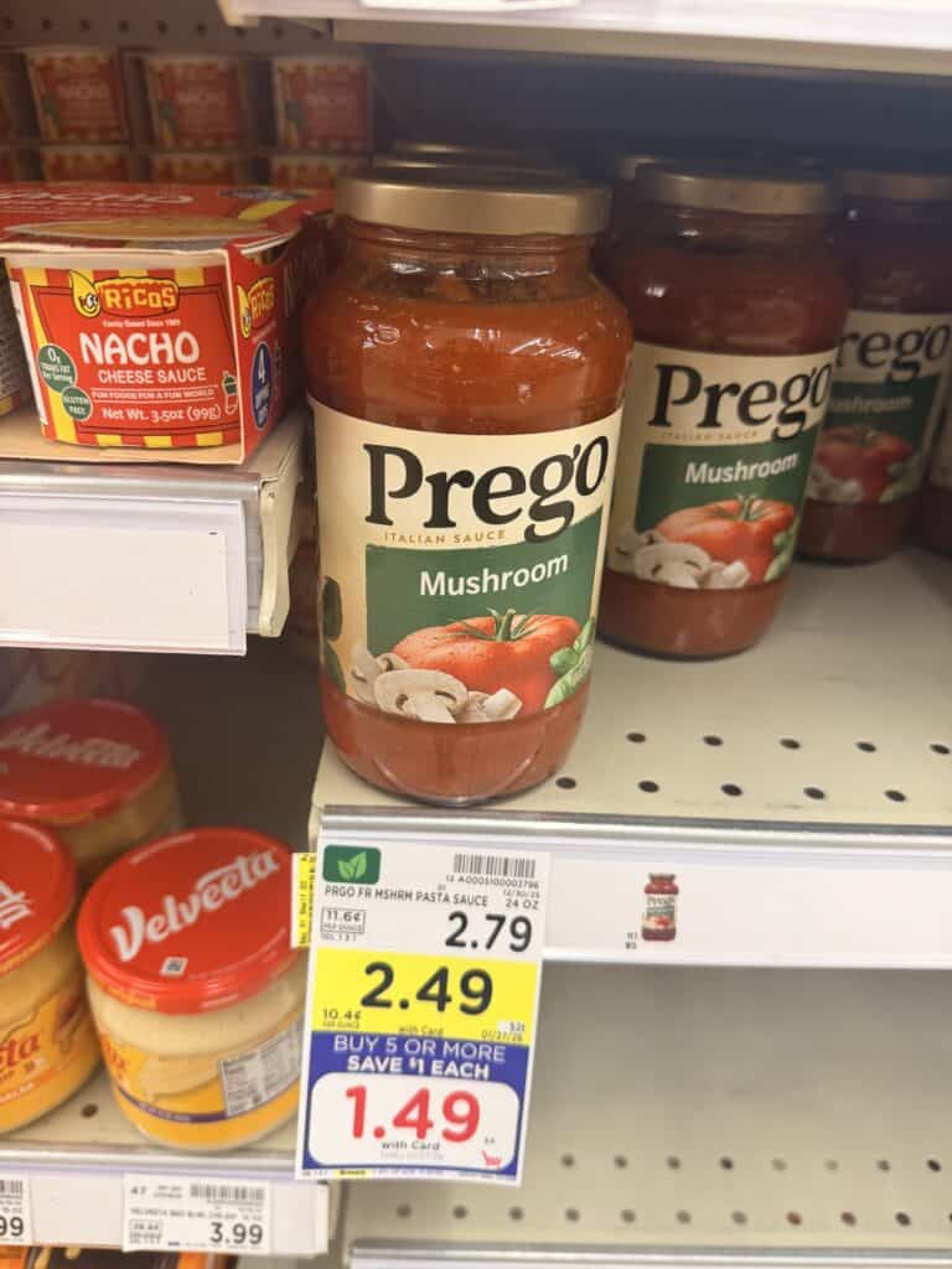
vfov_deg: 71.6
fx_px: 880
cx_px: 476
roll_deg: -2.6
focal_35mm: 24
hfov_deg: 56.8
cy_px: 634
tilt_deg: -31.0
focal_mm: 6.76
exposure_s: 1/67
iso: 200
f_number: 1.78
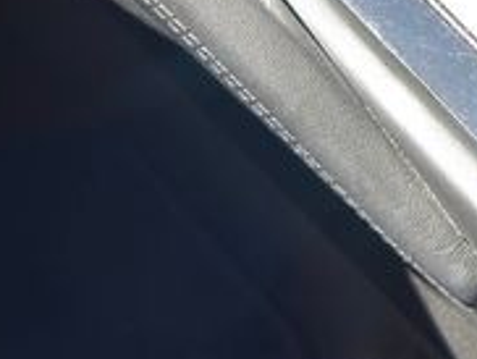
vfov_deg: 11.7
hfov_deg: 14.4
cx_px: 805
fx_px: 1697
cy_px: -144
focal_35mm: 123
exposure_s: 1/122
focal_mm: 6.76
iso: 80
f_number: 1.78
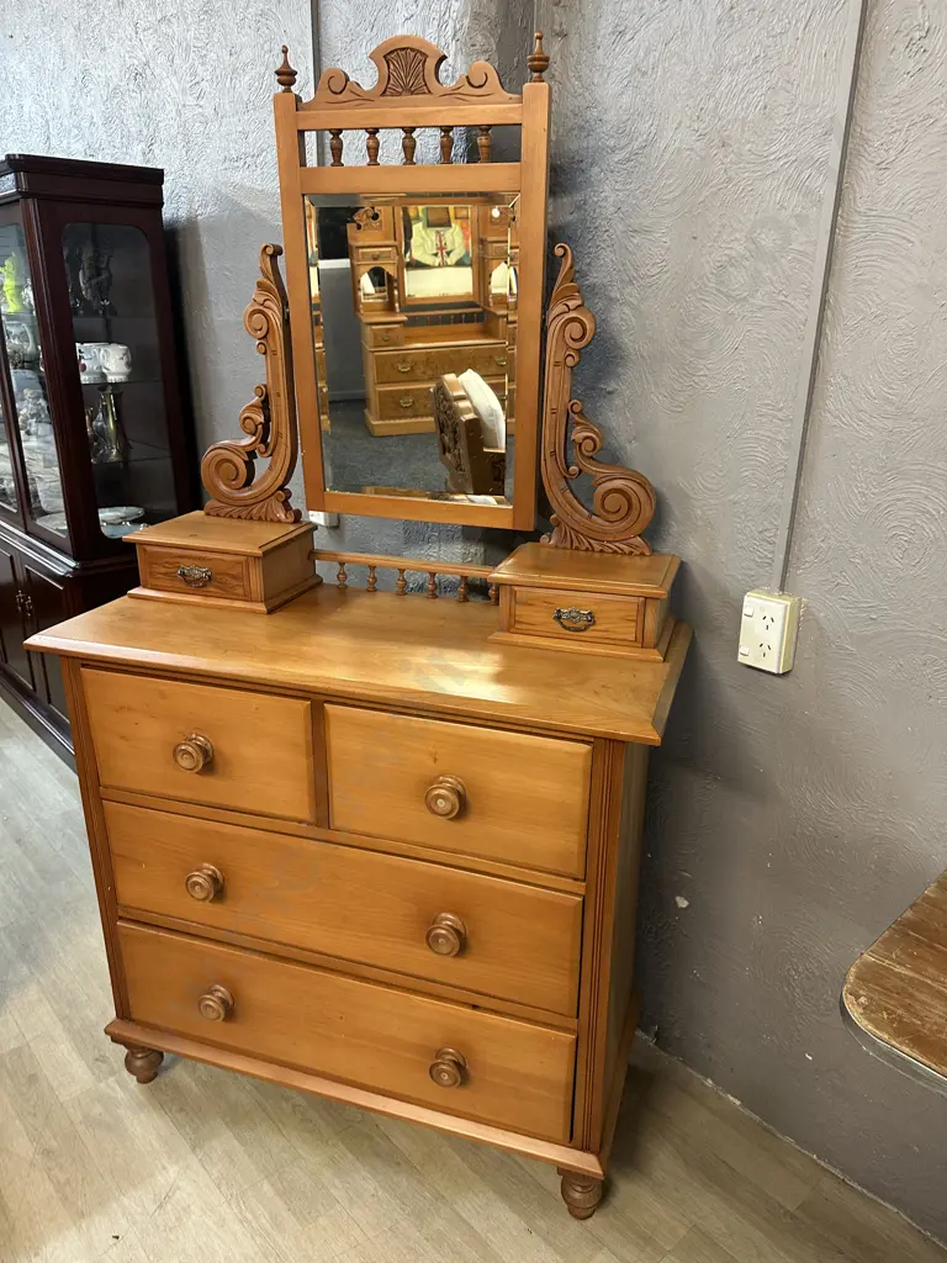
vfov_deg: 71.6
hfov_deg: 56.8
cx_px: 474
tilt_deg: -20.2
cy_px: 632
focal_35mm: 24
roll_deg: -1.3
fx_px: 875
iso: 250
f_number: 1.78
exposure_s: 1/50
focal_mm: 6.86
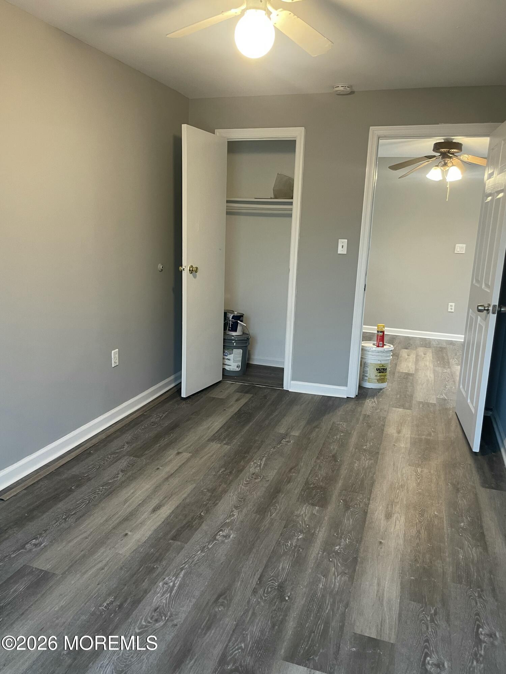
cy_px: 337
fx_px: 507
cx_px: 253
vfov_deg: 67.3
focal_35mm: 26
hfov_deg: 53.1
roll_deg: -0.7
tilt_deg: -10.8
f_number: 1.6
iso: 250
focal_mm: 4.2
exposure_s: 1/60
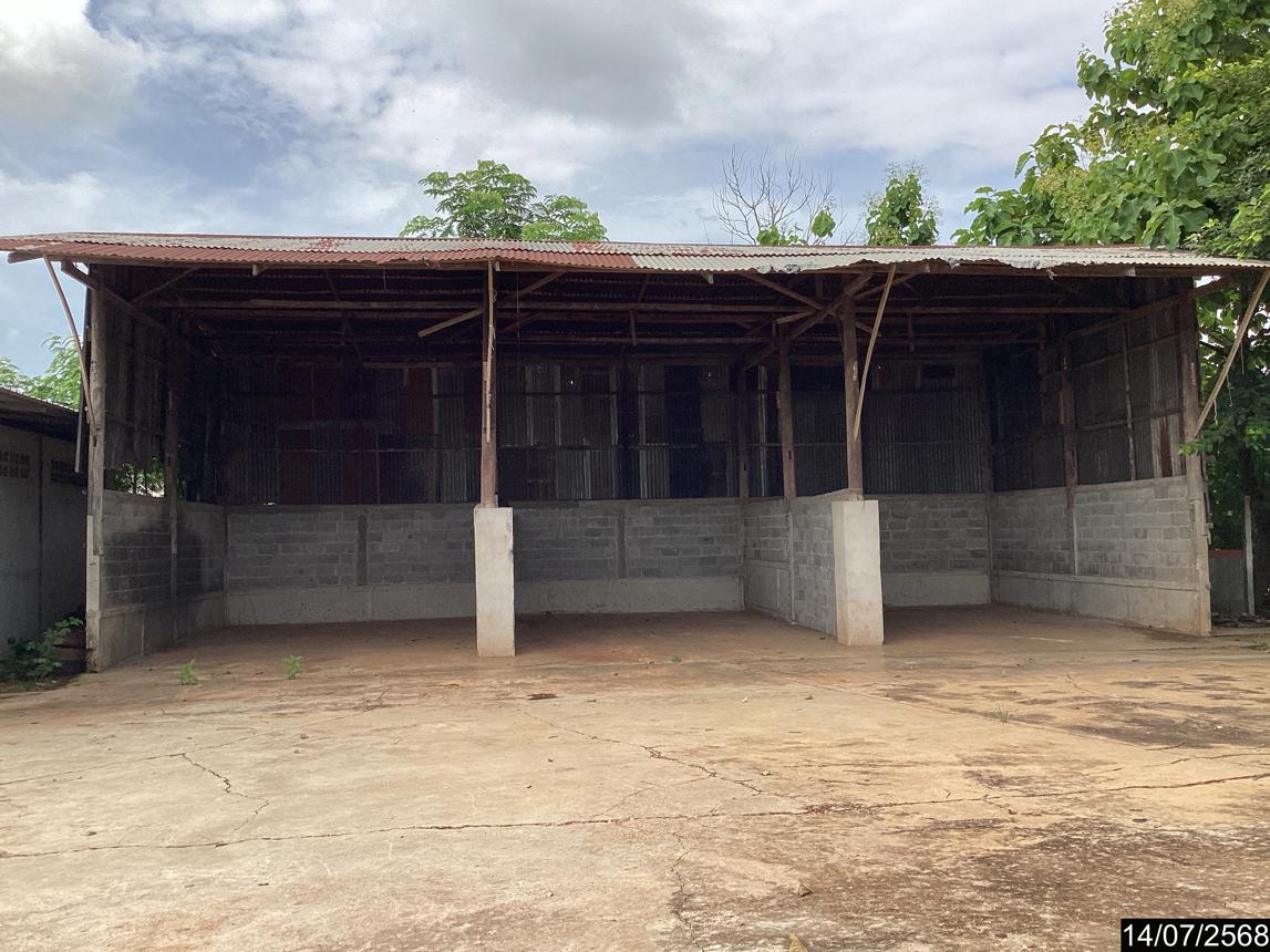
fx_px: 1137
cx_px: 635
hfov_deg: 58.4
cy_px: 476
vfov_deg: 45.4
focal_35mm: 31
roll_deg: +1.3
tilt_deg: +2.6
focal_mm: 3.3
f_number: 2.4
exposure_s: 1/886
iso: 25
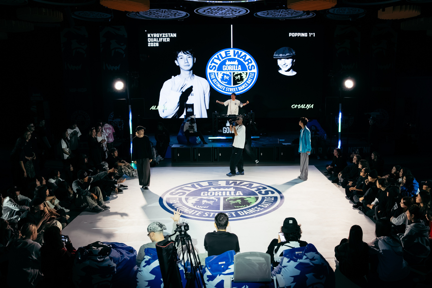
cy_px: 144
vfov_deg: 47.1
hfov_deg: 66.3
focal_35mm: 28
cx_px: 233
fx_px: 330
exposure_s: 1/800
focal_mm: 24
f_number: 2.8
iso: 3200
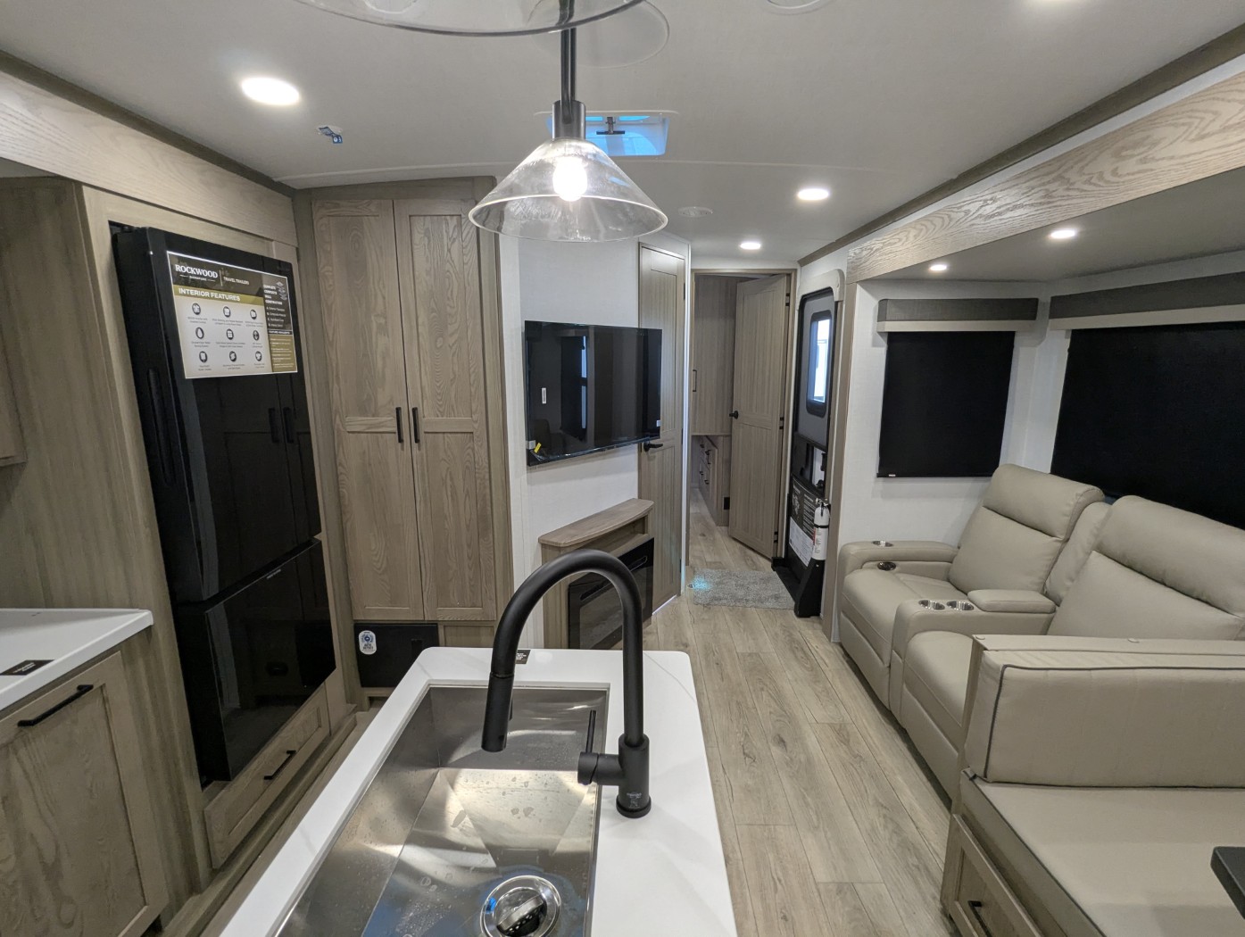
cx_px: 622
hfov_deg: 94.4
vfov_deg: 78.2
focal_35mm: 16
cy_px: 468
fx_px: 576
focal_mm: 2.35
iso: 150
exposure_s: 1/67
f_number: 2.2
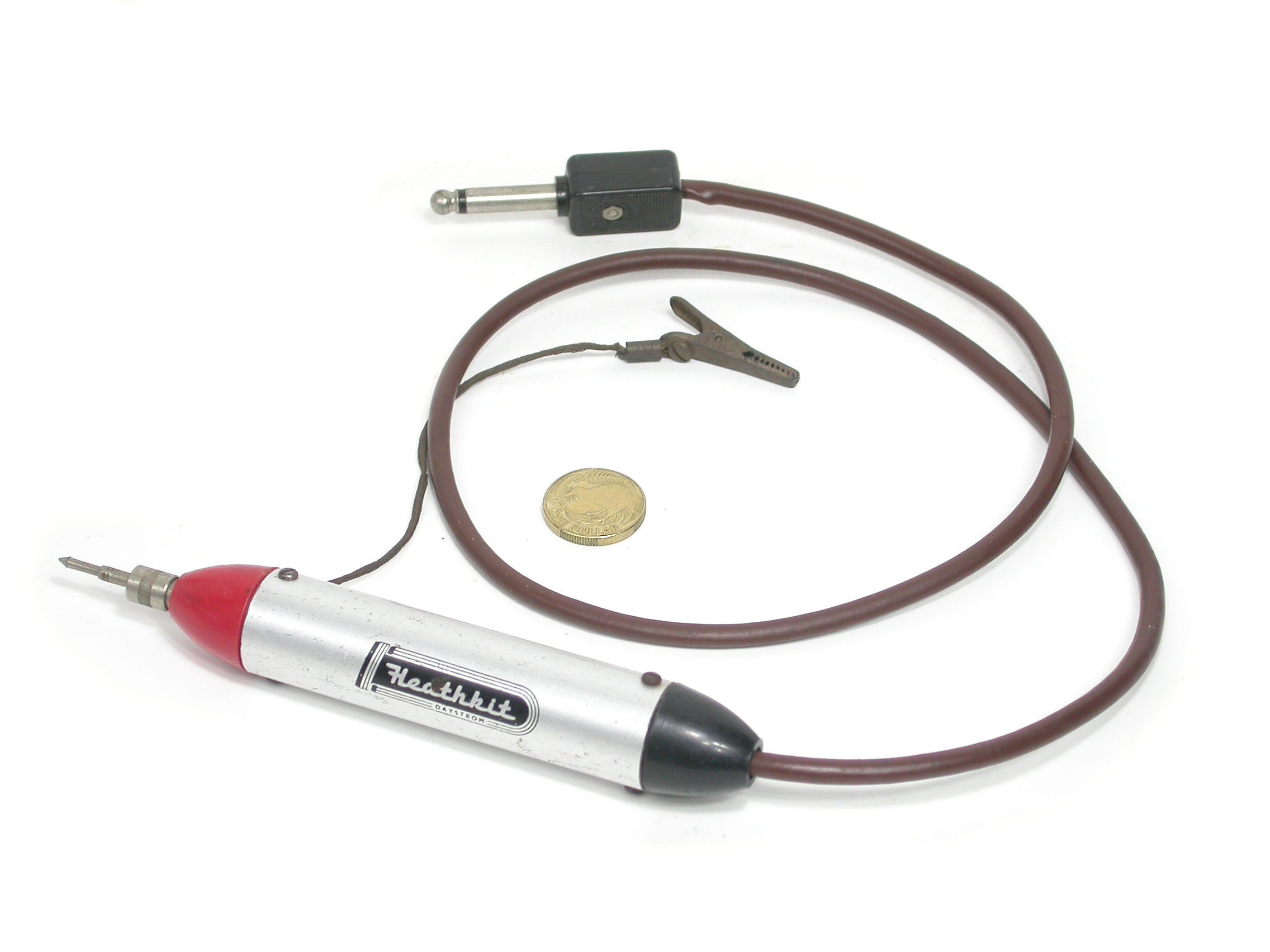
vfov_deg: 16.6
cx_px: 635
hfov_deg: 22.0
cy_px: 476
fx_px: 3265
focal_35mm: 89
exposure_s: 1/40.1
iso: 100
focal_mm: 18.4
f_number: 3.7
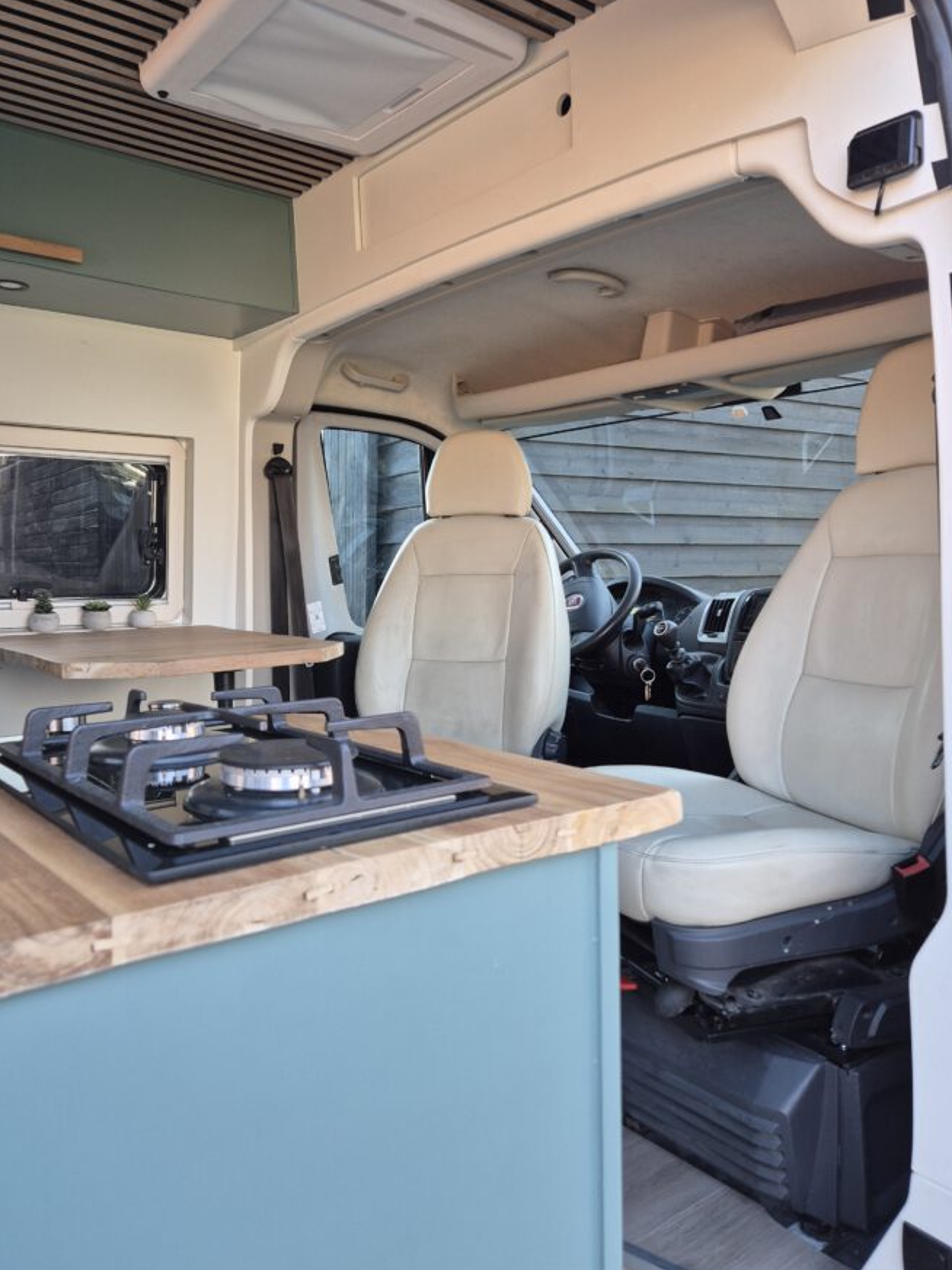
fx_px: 990
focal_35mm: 27
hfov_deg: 51.2
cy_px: 603
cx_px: 418
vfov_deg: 65.3
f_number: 1.8
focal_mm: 5.4
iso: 80
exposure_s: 1/180
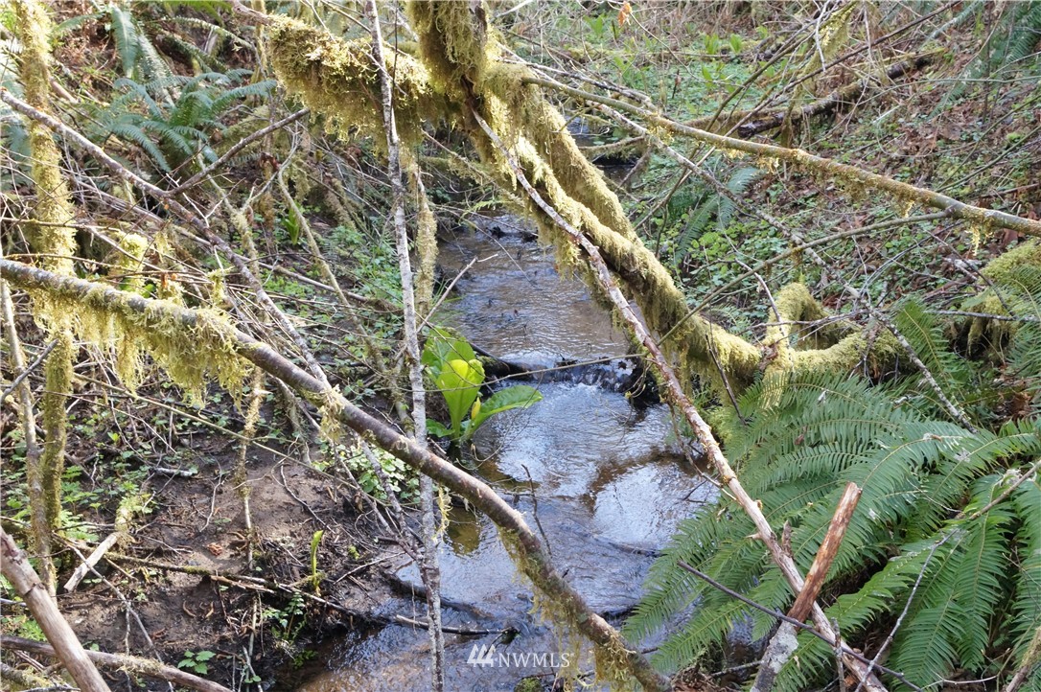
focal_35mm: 45
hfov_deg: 43.6
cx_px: 520
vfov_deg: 29.8
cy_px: 346
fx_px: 1300
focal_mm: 30
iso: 2000
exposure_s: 1/60
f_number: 11
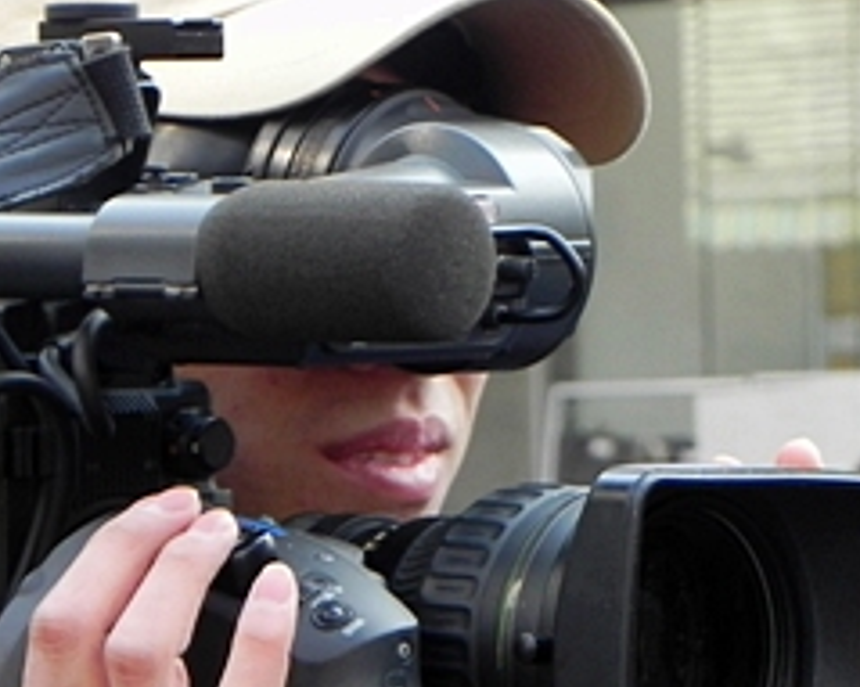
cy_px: 441
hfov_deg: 5.6
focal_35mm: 347
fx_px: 8828
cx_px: 630
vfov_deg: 4.5
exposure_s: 1/95.1
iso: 160
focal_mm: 25.7
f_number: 4.5
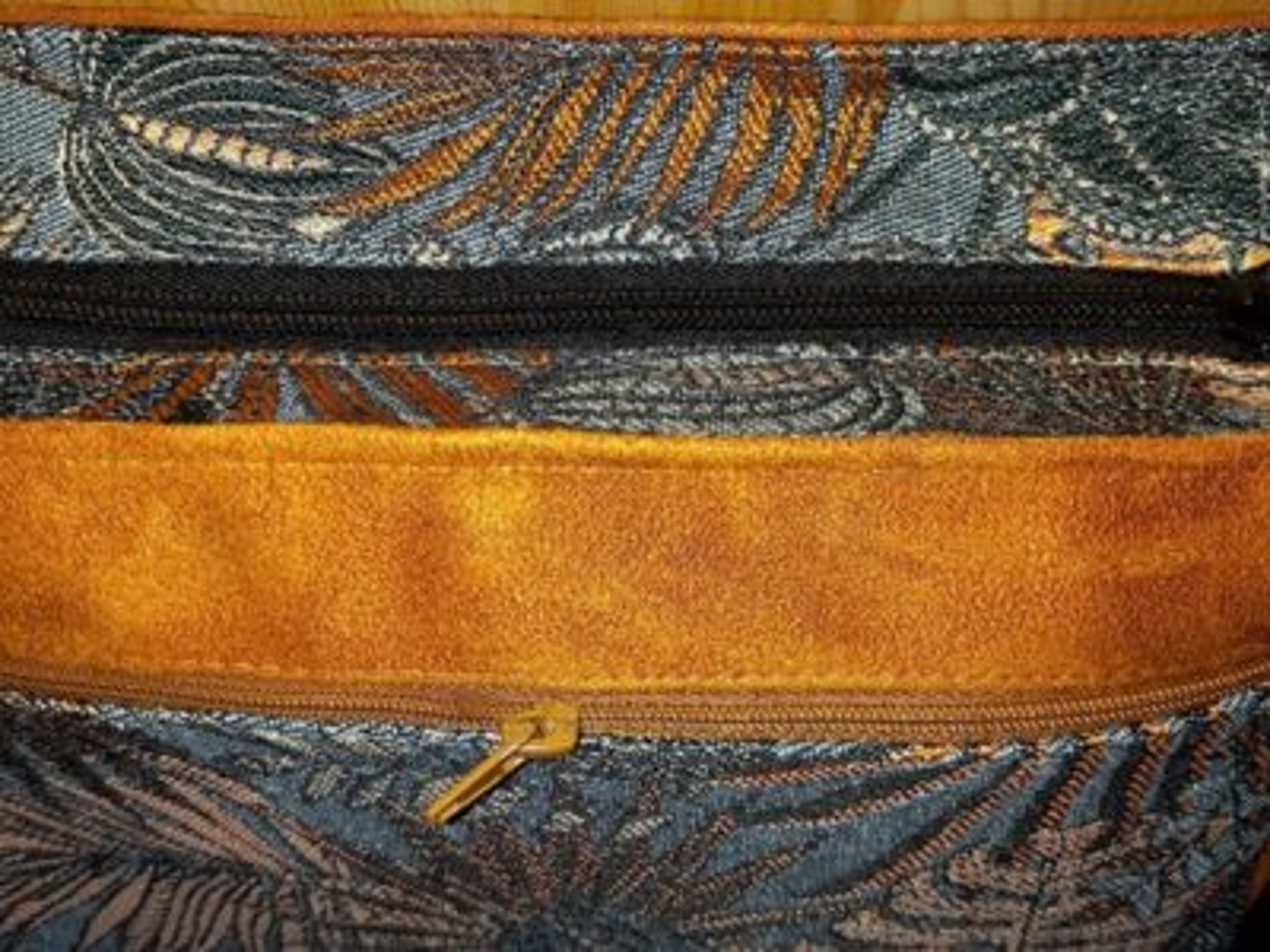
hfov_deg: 69.4
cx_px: 635
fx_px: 917
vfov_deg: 54.9
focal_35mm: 25
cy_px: 476
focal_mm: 4.6
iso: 50
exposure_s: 1/50
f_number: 2
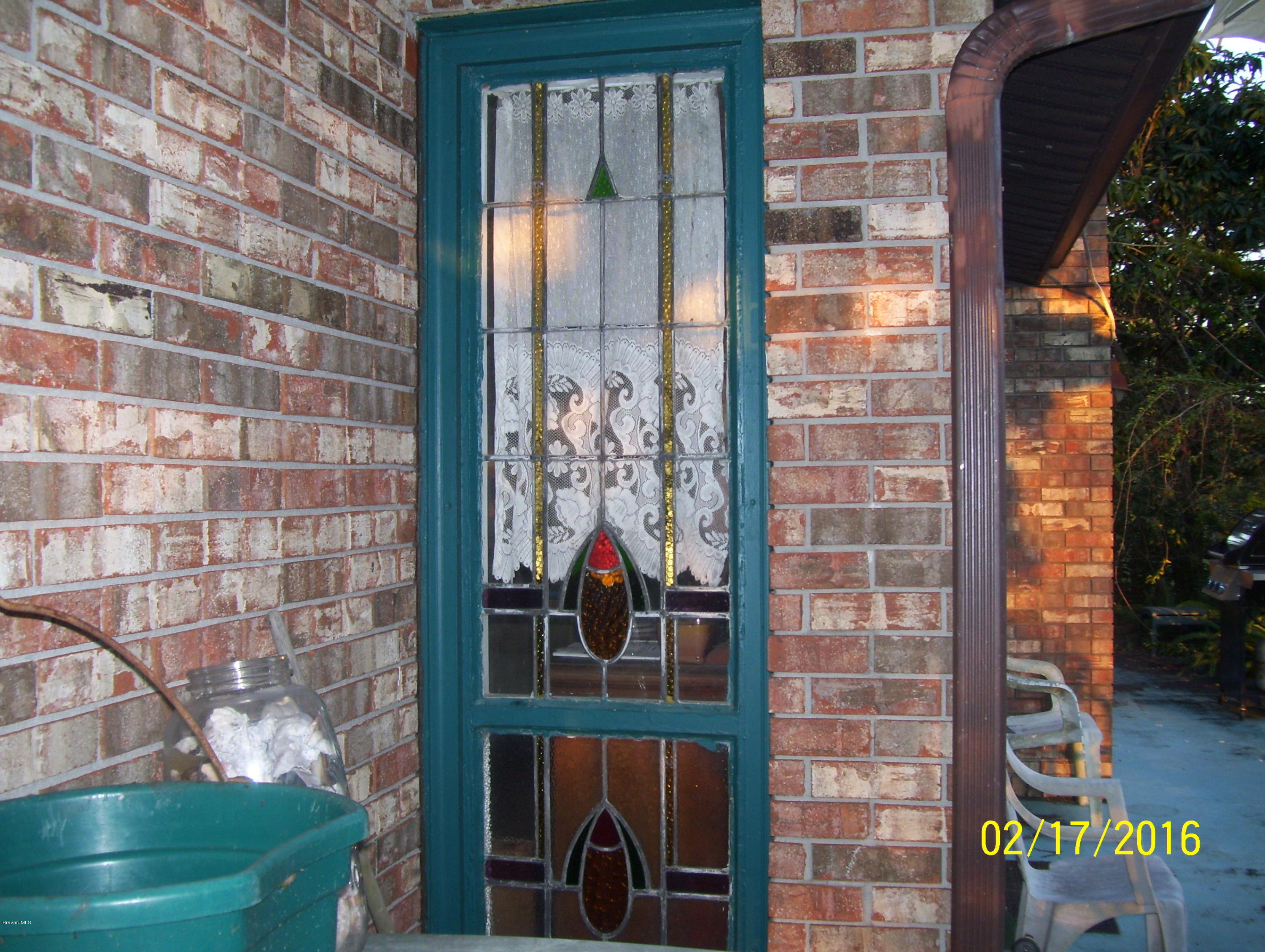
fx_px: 1317
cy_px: 476
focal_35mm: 36
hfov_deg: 51.3
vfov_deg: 39.7
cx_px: 632
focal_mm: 6
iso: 100
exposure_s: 1/60
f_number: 2.7
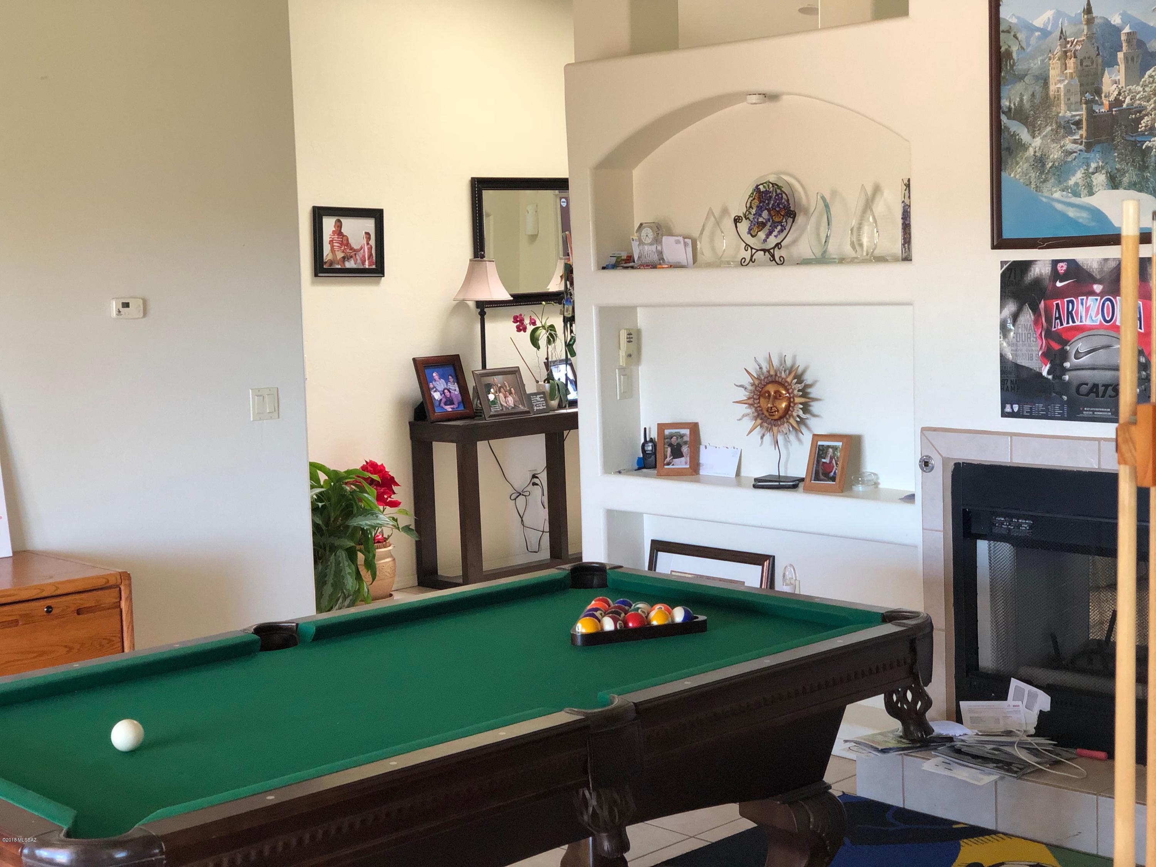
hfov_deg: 36.8
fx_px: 1737
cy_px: 434
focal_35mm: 52
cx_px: 578
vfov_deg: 28.0
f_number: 2.4
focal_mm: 6
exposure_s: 1/60
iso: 100
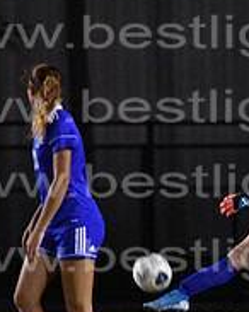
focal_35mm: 1339
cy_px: 222
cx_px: 310
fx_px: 12355
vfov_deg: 1.4
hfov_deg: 1.2
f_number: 3.5
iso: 10000
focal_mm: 300
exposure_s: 1/640
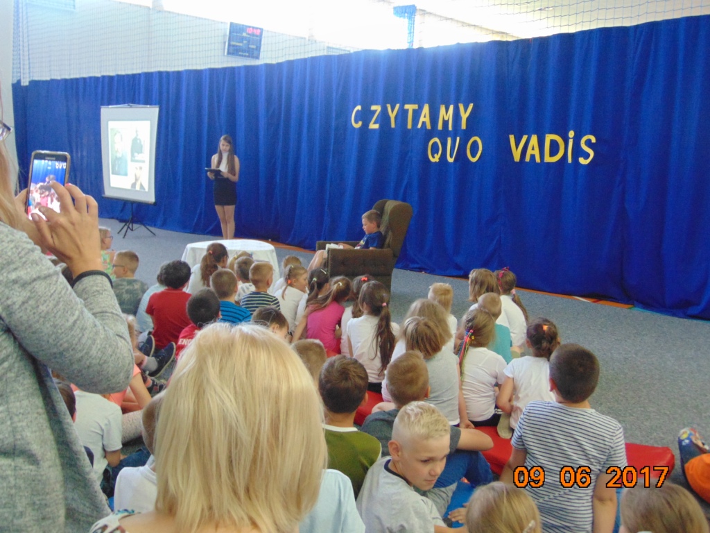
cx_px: 355
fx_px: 718
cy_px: 266
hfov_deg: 52.6
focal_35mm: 35
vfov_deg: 40.7
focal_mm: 6.3
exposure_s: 1/25
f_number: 3.2
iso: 400
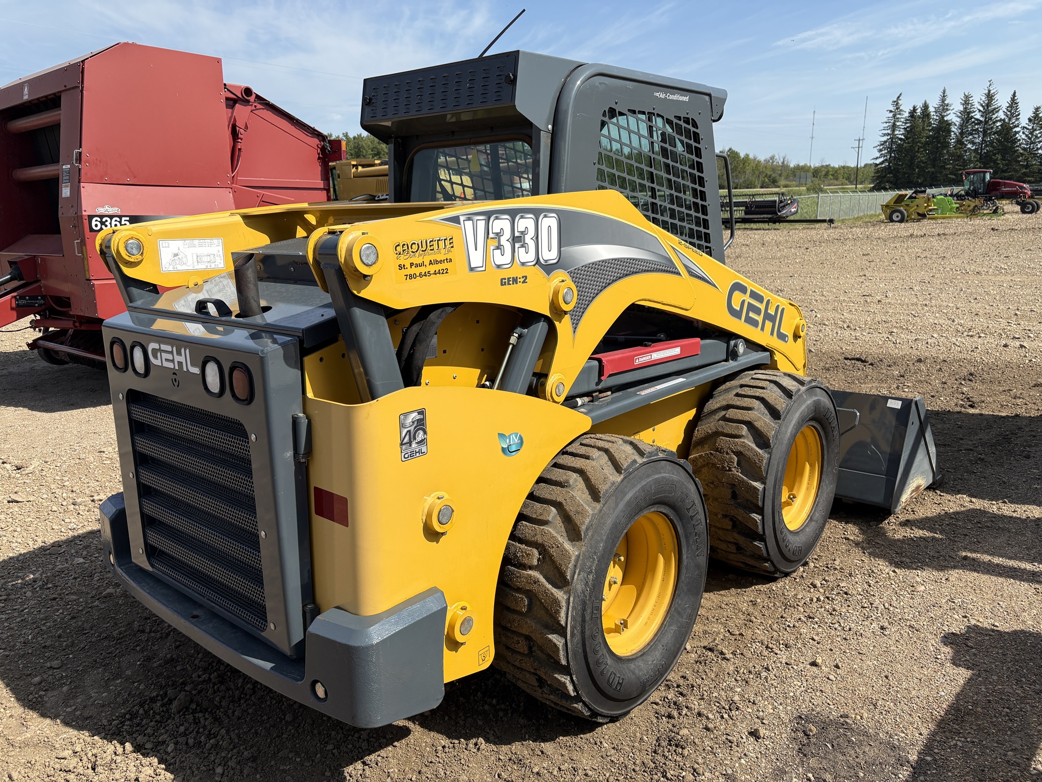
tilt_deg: -12.9
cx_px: 521
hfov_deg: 67.3
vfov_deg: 53.1
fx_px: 783
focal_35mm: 26
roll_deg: +0.6
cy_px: 391
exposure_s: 1/3623
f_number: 1.6
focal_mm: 5.96
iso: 50
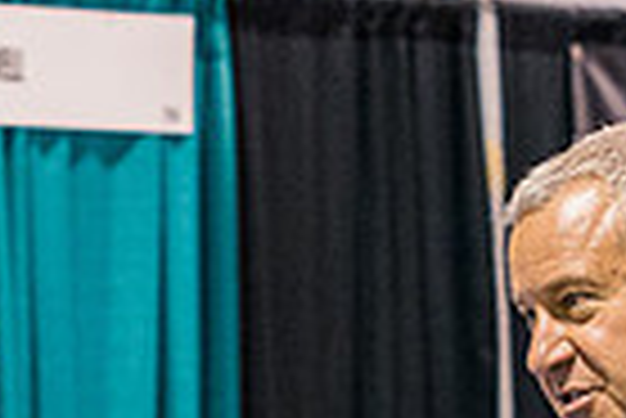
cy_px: 793
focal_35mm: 439
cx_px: -54
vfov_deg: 3.1
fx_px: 7642
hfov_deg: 4.7
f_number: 3.5
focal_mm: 70
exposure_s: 1/160
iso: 3200
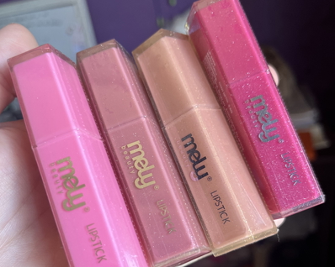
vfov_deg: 42.4
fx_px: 337
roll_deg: +12.5
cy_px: 189
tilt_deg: -34.8
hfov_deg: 52.9
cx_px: 168
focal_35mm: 34
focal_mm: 5.1
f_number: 1.6
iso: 125
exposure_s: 1/117
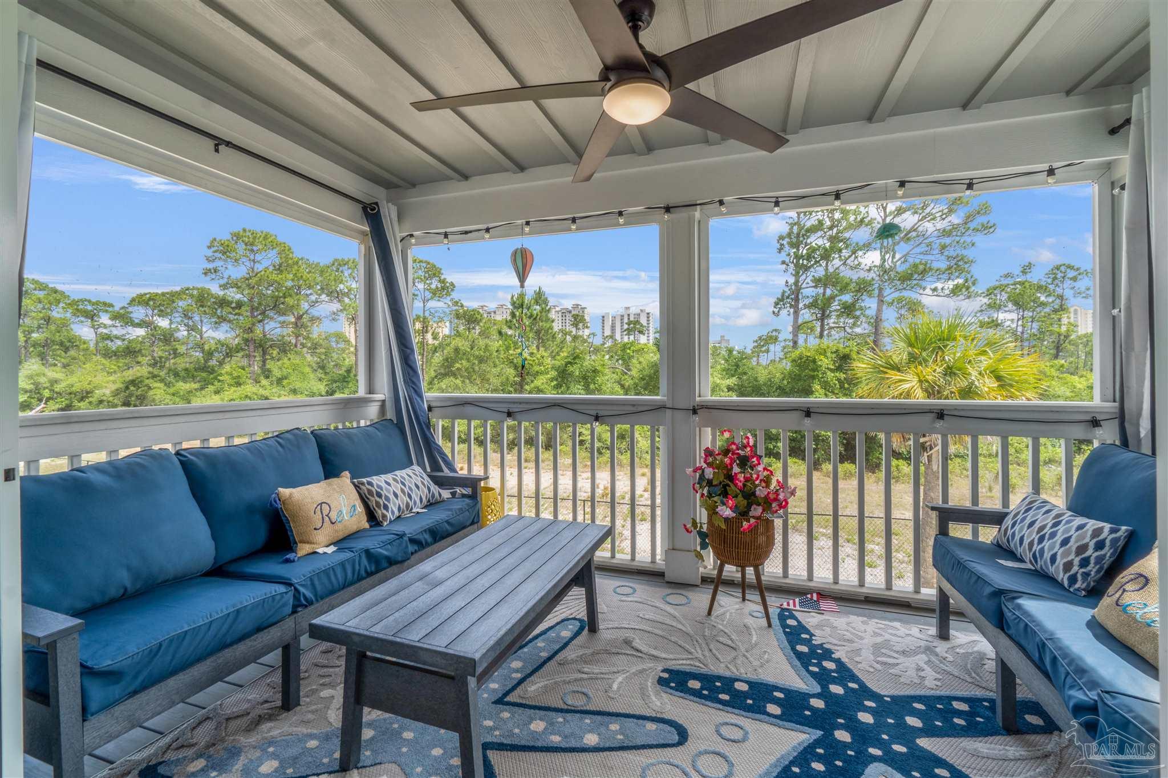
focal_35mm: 15
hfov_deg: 100.4
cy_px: 389
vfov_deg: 77.3
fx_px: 487
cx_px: 584
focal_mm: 10
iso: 100
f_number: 14
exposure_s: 1/50
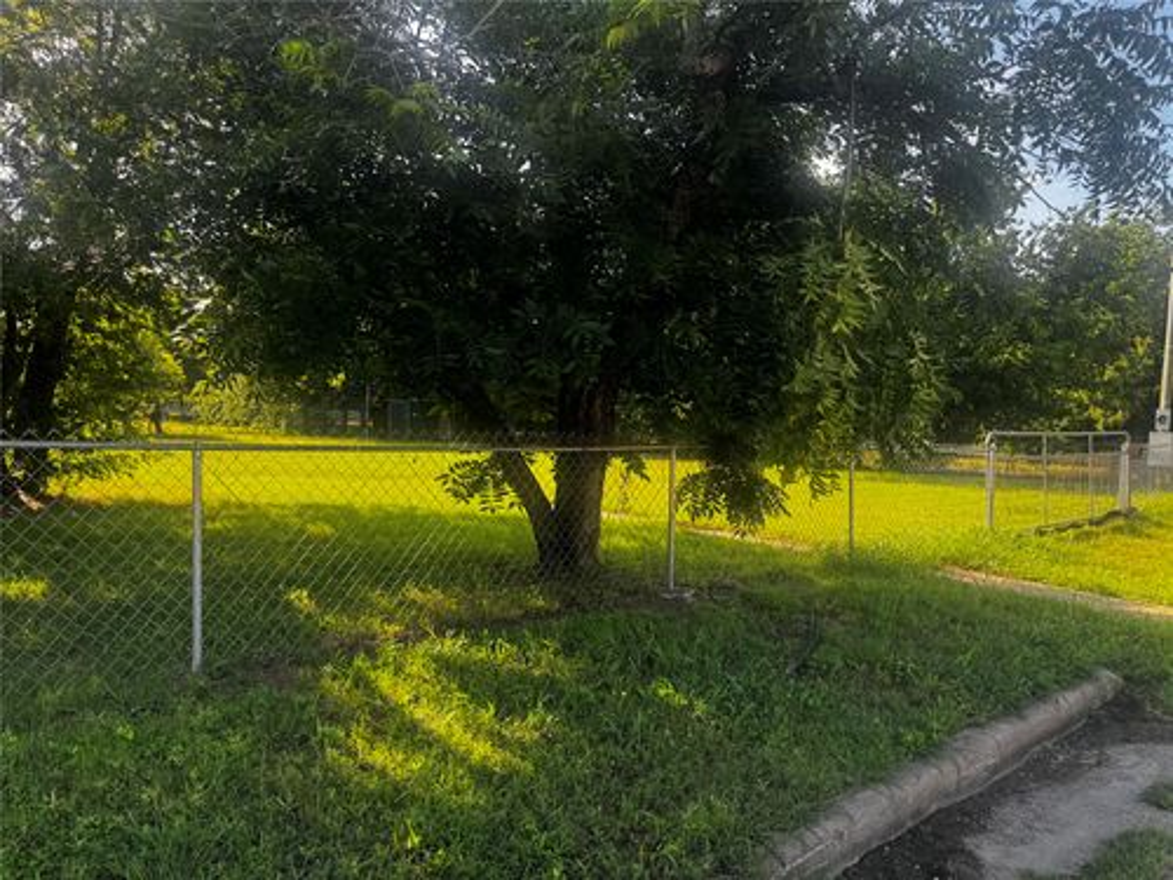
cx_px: 586
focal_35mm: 24
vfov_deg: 56.8
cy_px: 440
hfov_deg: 71.6
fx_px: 813
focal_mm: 6.76
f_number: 1.78
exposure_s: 1/506
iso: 80
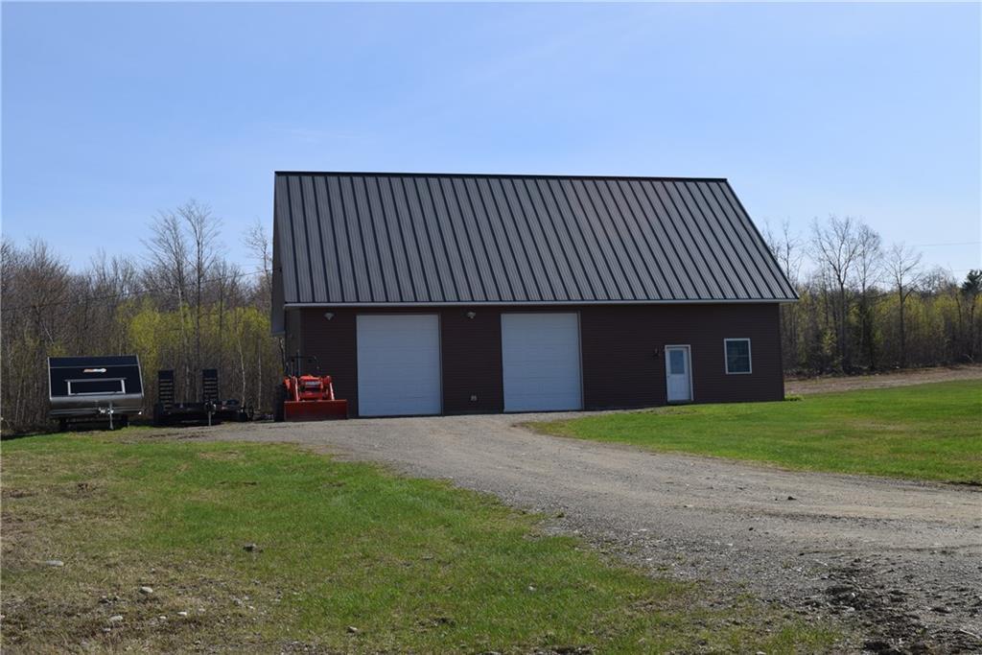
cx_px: 491
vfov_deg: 30.9
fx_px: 1187
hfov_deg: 45.0
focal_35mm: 44
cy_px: 328
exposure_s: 1/200
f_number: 11
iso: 100
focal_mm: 29
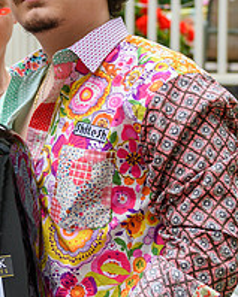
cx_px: 53
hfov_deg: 15.4
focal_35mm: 99
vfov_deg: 19.4
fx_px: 872
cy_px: 143
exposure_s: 1/200
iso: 160
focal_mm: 28
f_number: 2.8
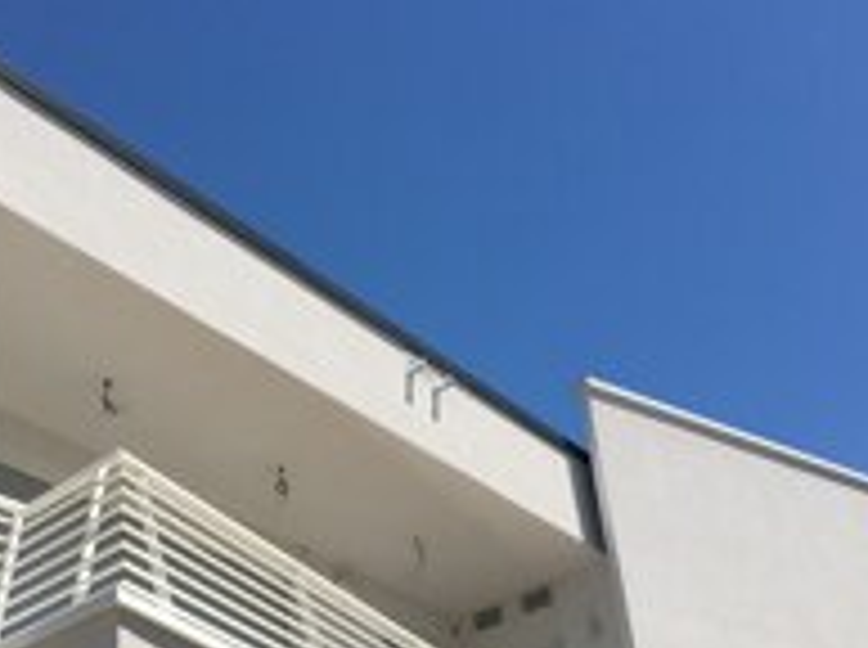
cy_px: 565
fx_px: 1352
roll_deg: +2.7
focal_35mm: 54
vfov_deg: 26.2
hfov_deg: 35.2
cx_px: 277
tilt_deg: +25.0
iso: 25
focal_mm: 4.15
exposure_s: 1/2849
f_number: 2.2
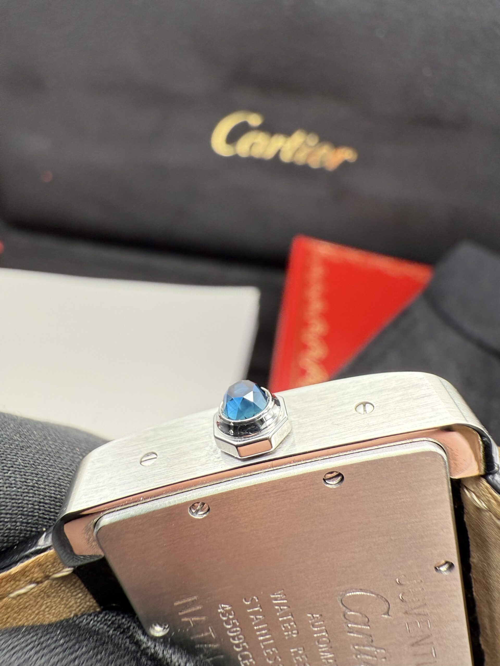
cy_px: 333
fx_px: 462
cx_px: 250
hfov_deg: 56.8
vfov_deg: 71.6
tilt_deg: -34.0
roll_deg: -6.4
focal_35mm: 24
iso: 125
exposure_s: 1/99
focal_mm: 2.22
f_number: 2.2
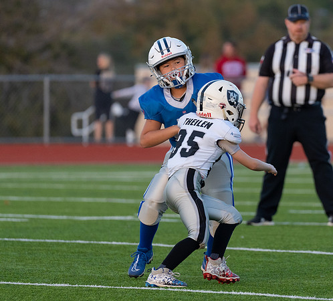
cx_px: 264
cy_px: 155
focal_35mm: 486
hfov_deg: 3.8
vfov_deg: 3.4
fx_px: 5039
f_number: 2.8
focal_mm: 200
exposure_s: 1/1250
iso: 800
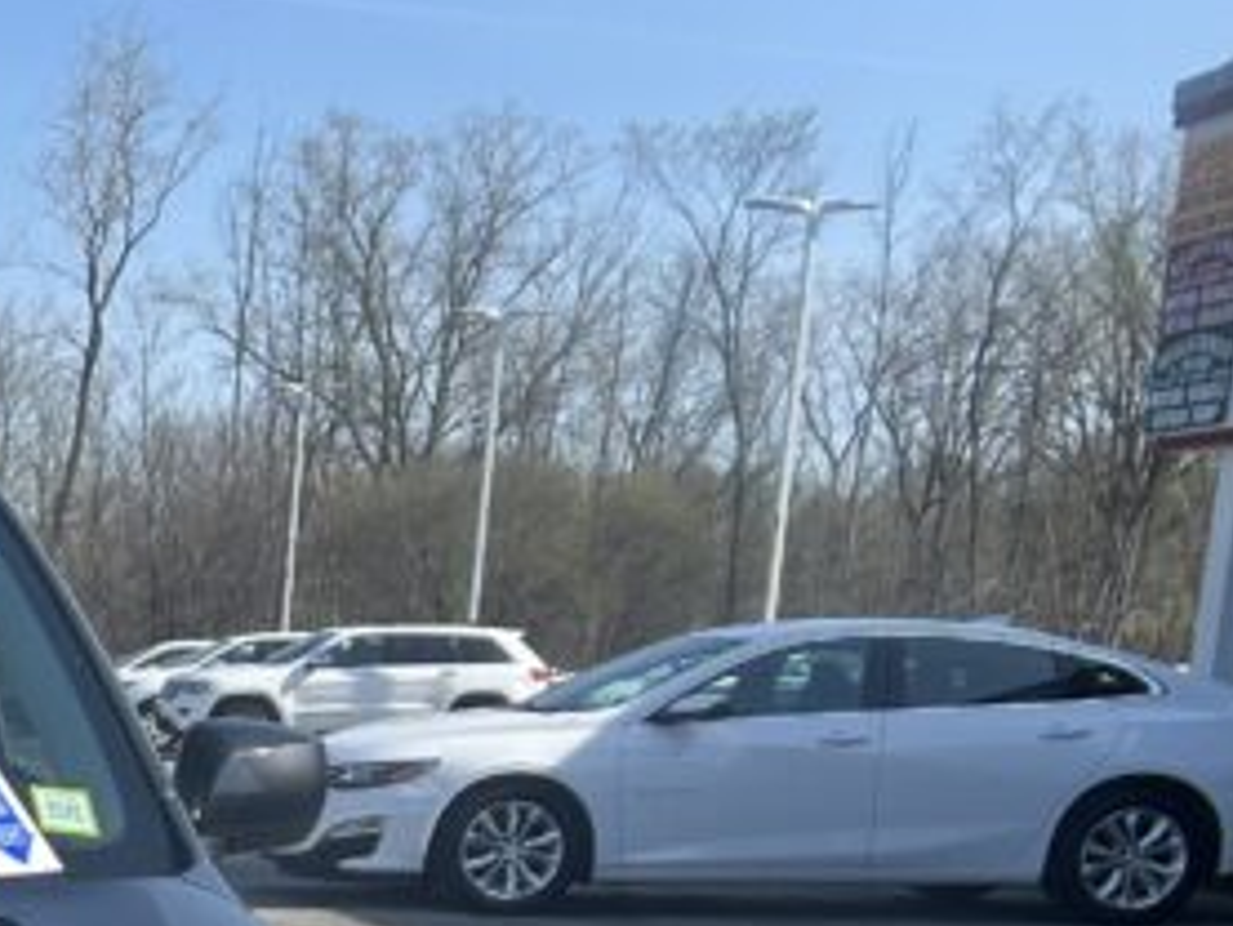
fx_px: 3421
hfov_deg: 17.9
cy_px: 1113
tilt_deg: -11.3
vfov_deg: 14.9
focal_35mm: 96
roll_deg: -1.7
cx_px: -708
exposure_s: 1/2695
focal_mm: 5.7
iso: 50
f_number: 1.5
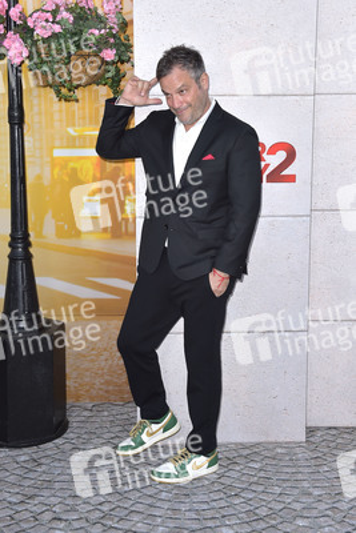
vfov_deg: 41.1
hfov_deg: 28.1
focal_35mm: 48
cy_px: 266
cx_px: 178
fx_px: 711
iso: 400
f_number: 6.3
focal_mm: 48
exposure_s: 1/250
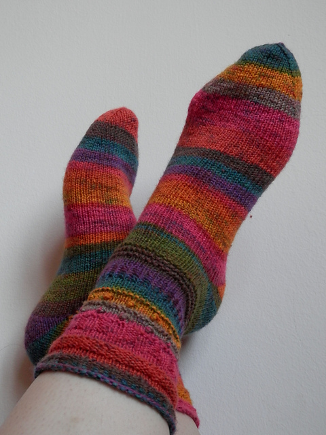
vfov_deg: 38.9
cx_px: 163
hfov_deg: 29.7
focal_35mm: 49
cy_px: 218
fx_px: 615
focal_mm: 8.9
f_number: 4
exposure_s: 1/40
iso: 200
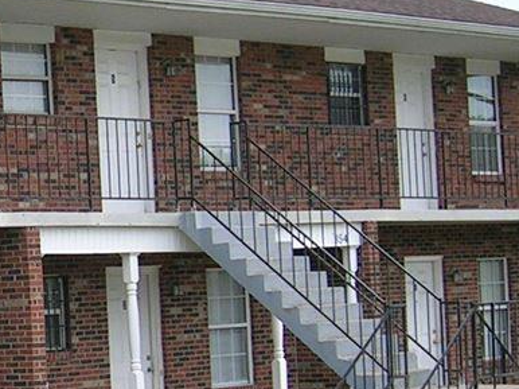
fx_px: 2188
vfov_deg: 10.1
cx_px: -180
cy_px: 308
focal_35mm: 146
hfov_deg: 13.0
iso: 50
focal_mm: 6.7
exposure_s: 1/298
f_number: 3
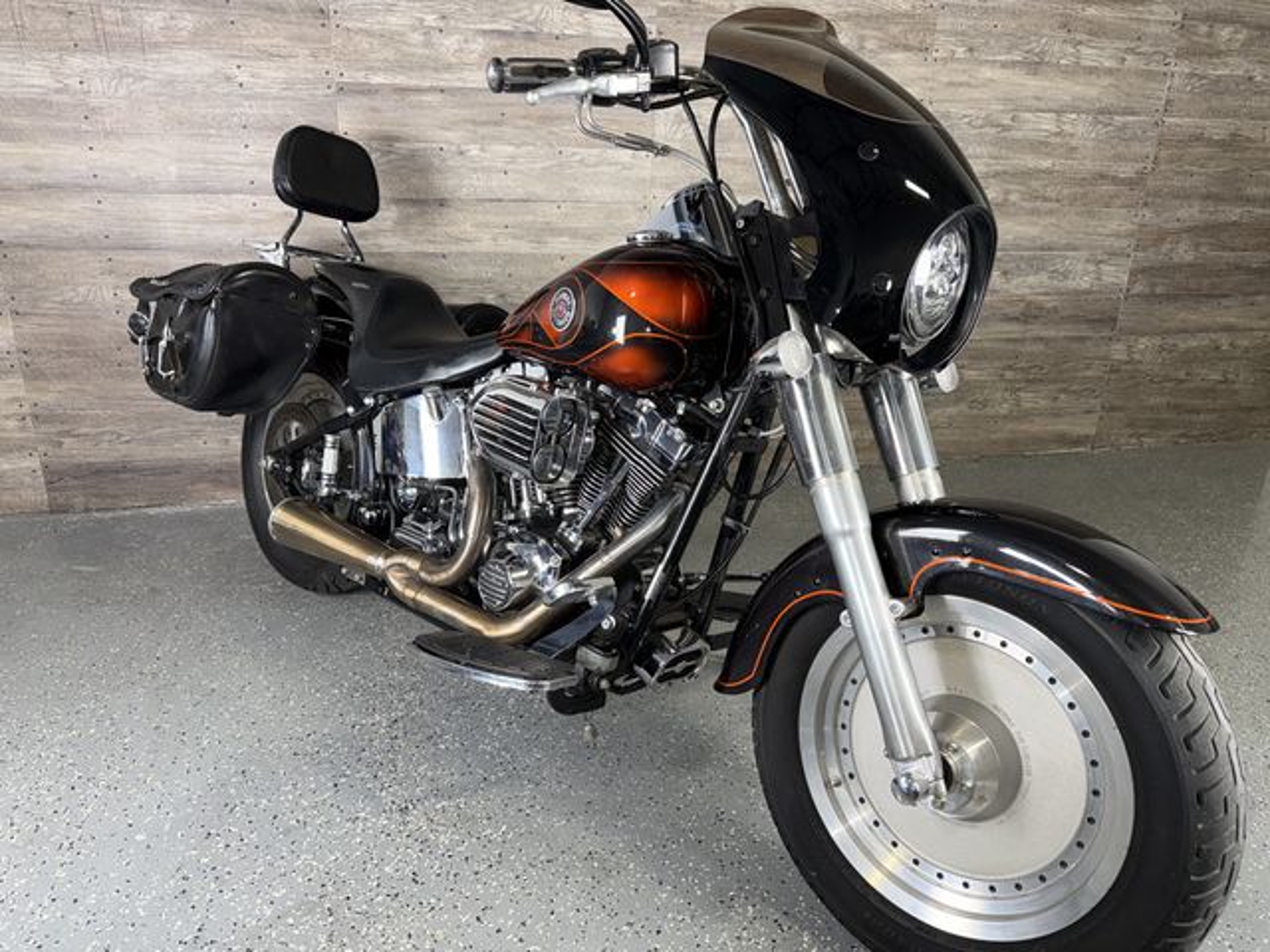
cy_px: 476
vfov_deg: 56.8
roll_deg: -0.8
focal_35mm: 24
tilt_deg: -19.7
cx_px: 635
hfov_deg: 71.6
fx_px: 881
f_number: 1.78
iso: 64
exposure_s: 1/24
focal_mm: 6.76
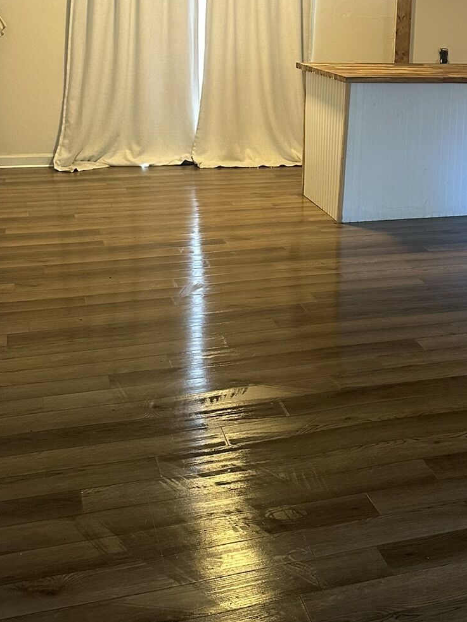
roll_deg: -2.7
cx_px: 382
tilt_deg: -5.5
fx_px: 900
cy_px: 94
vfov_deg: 36.4
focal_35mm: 50
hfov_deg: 28.4
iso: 320
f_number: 1.78
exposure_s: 1/60
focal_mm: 6.86
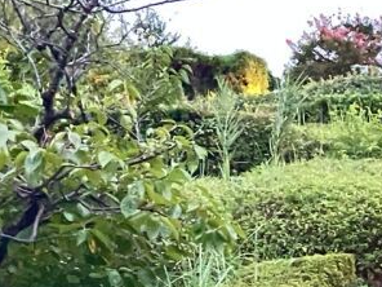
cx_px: 595
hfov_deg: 15.0
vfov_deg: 12.2
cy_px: 172
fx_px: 1335
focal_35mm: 121
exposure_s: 1/17
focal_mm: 3.99
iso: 640
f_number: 1.8
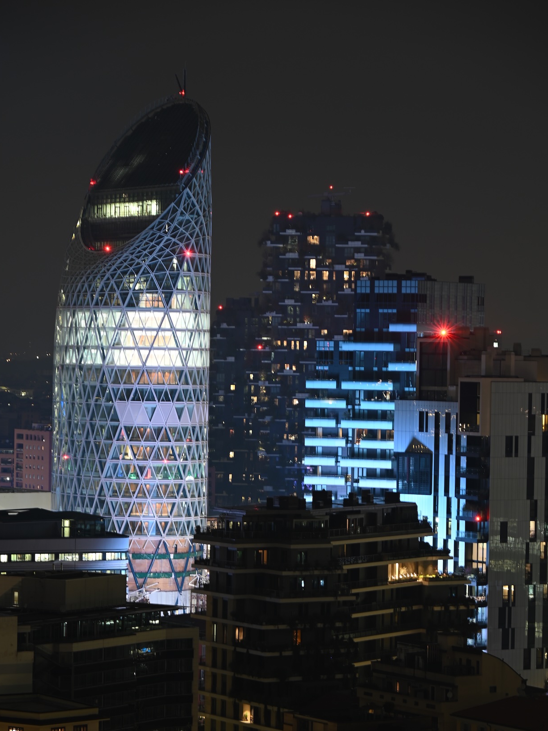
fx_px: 2744
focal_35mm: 130
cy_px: 430
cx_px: 274
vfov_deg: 15.2
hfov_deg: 11.4
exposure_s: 4
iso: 100
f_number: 7.1
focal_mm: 115
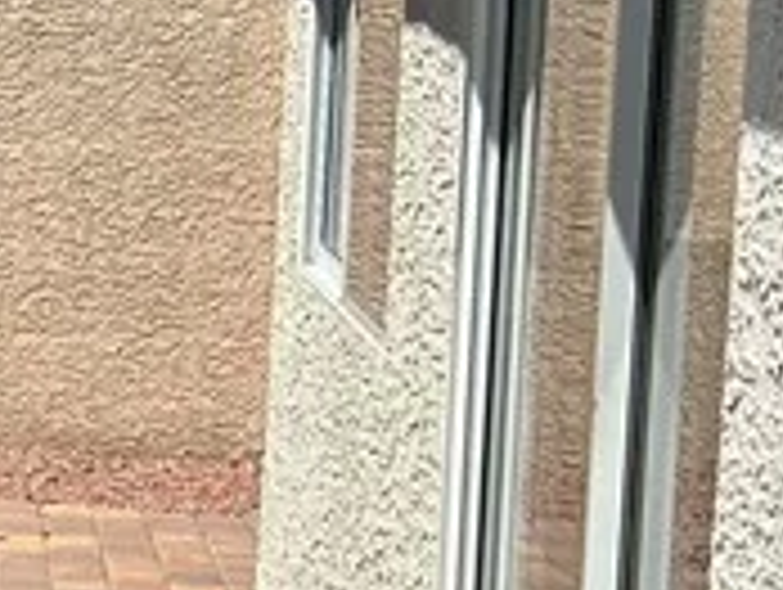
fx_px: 3466
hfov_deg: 11.1
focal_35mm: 153
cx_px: -999
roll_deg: +0.4
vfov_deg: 9.7
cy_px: 342
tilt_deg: -7.2
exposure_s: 1/4444
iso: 50
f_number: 1.5
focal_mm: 5.7
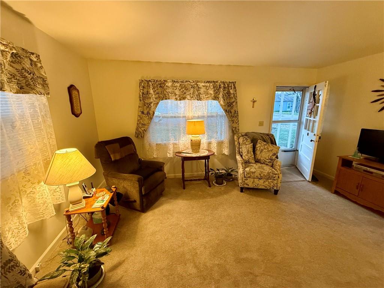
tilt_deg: -13.4
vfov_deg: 85.7
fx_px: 155
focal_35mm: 14
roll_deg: +1.0
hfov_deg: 102.1
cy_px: 144
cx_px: 192
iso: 400
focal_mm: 2.22
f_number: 2.2
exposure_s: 1/60
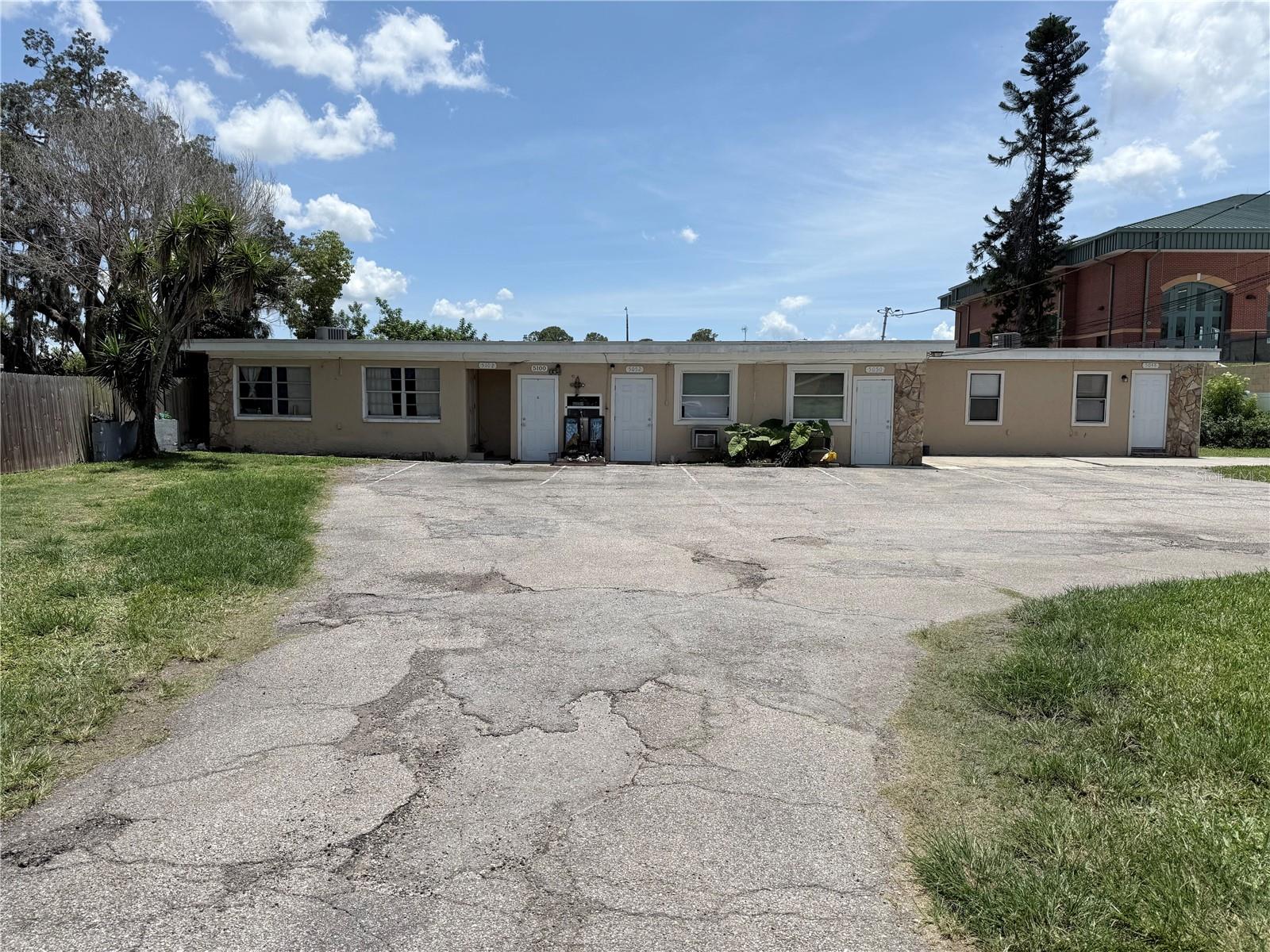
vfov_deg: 56.8
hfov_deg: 71.6
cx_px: 635
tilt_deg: -5.3
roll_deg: -0.9
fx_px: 881
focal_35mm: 24
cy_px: 476
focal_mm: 6.76
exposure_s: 1/8130
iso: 80
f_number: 1.78
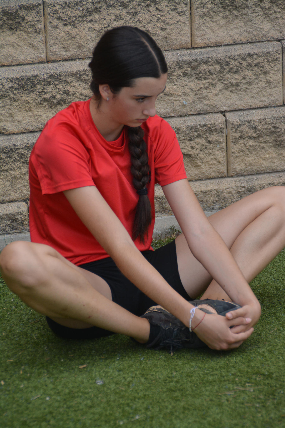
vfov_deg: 6.9
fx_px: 3563
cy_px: 214
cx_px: 142
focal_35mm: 300
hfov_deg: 4.6
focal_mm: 200
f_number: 6.3
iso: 720
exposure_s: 1/1000
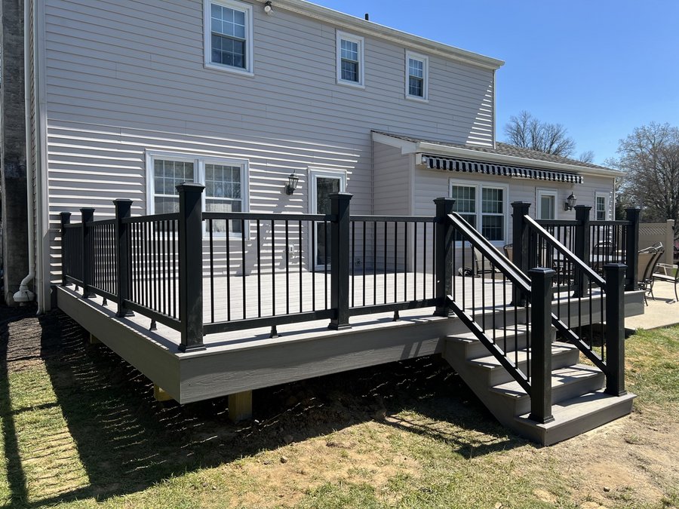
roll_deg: +0.4
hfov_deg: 67.3
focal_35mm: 26
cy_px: 254
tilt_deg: -2.3
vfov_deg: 53.1
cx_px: 340
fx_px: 510
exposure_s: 1/2841
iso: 50
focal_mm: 5.7
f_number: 1.5
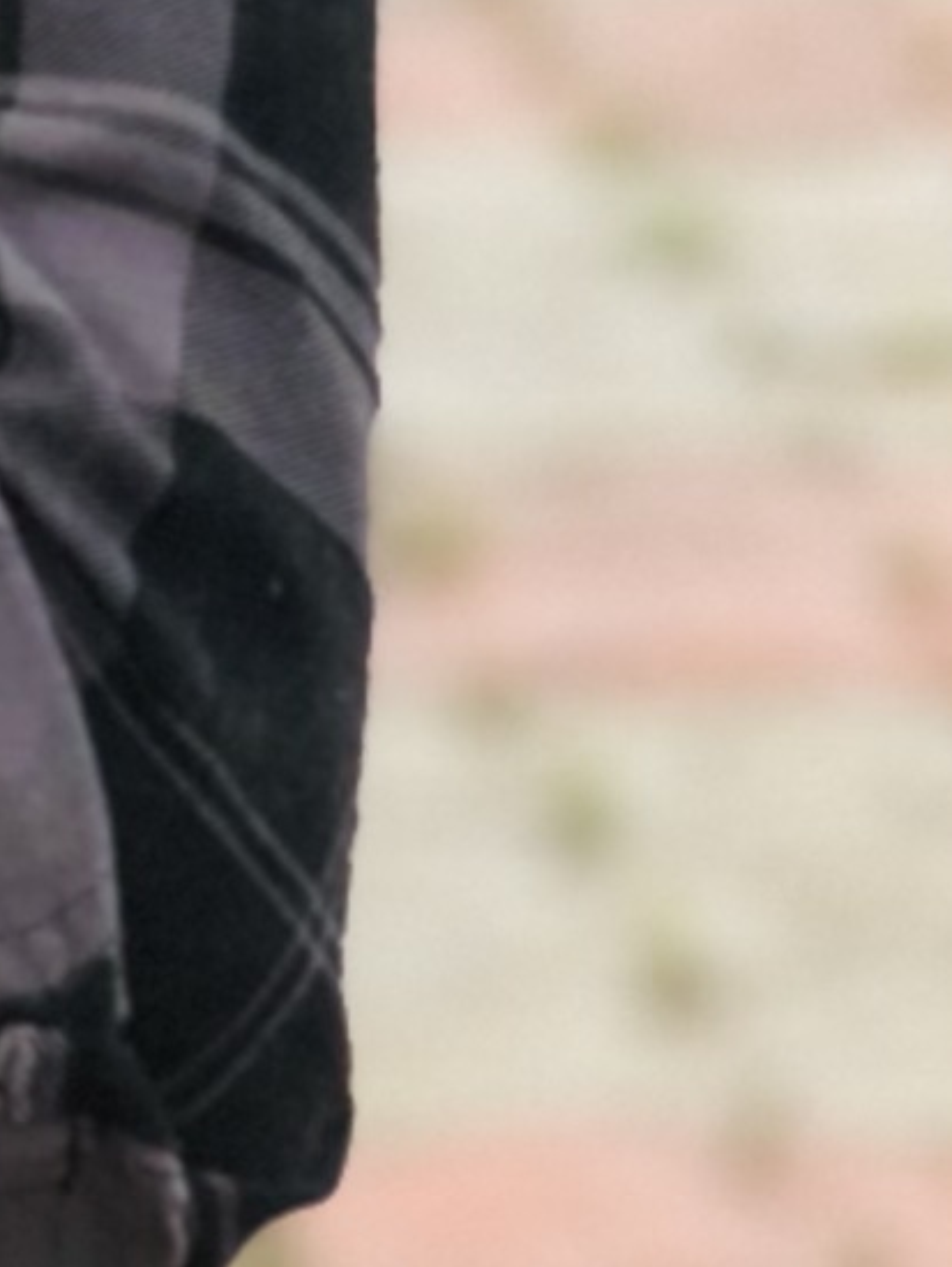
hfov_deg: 3.8
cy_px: -2417
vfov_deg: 5.0
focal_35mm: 381
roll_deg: -0.5
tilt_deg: -2.4
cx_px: -1653
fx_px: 13960
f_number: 2.4
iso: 32
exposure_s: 1/120
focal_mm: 6
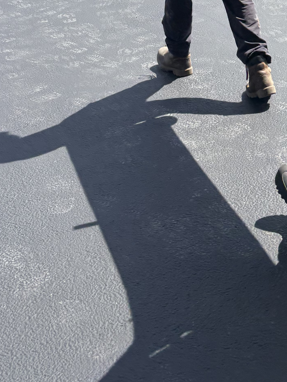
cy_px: -143
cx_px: 328
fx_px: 873
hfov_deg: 17.9
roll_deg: +3.1
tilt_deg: -8.7
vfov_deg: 21.7
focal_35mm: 79
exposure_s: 1/1984
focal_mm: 5.96
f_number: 1.6
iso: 50
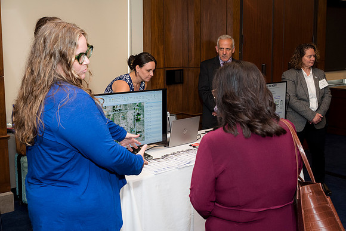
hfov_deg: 63.6
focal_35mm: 29
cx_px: 173
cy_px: 116
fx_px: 279
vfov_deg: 45.0
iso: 800
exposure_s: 1/125
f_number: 5
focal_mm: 29
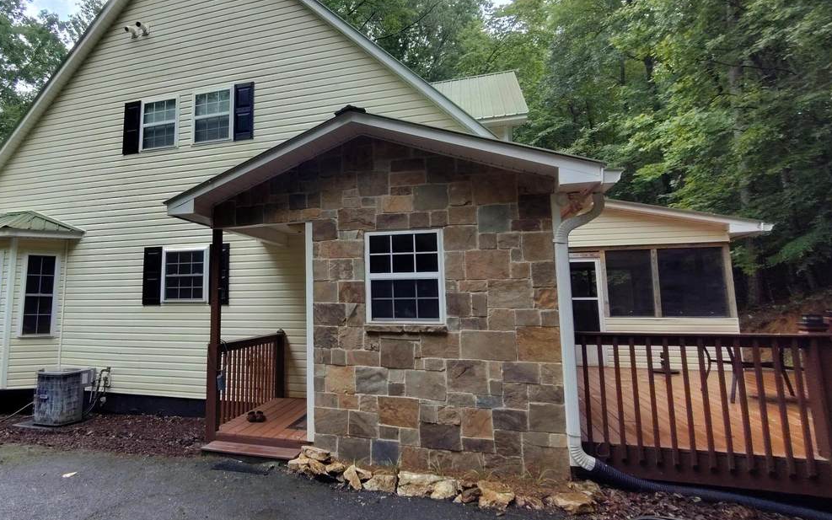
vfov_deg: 54.9
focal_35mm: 22
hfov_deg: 78.0
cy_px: 222
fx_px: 499
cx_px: 303
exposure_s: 1/241
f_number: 2.2
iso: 100
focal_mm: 1.66
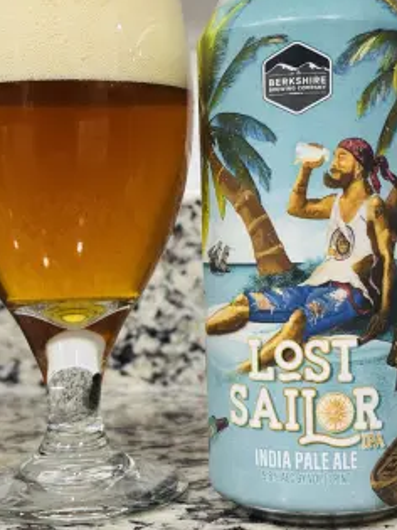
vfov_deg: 29.4
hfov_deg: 22.2
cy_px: 236
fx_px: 1010
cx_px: 178
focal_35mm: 66
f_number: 1.6
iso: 160
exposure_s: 1/40
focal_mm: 5.96
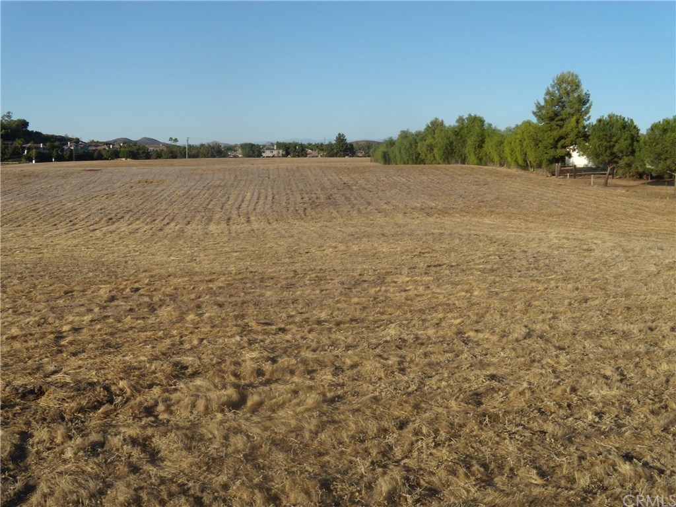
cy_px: 254
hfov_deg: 51.4
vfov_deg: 39.7
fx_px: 703
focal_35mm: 36
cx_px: 338
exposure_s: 1/200
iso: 80
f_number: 8.5
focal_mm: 6.4
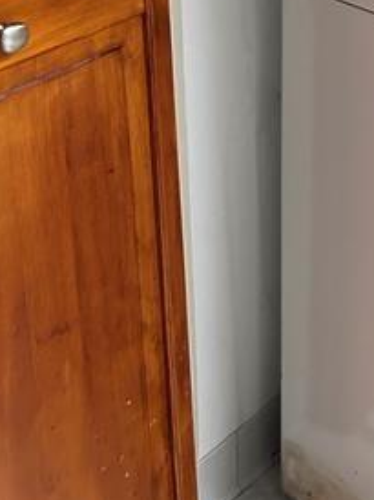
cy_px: -175
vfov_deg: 23.2
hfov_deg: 18.7
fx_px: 1053
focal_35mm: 73
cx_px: 489
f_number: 1.5
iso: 400
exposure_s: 1/40
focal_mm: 5.7
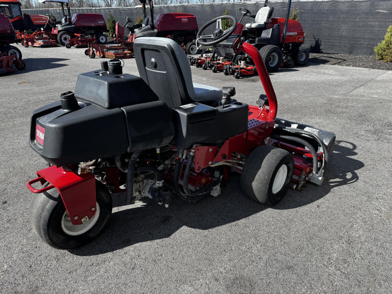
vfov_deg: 56.8
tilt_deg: -26.1
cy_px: 147
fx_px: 272
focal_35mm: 24
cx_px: 196
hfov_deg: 71.6
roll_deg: -0.8
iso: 80
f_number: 1.78
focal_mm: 6.76
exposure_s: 1/1721
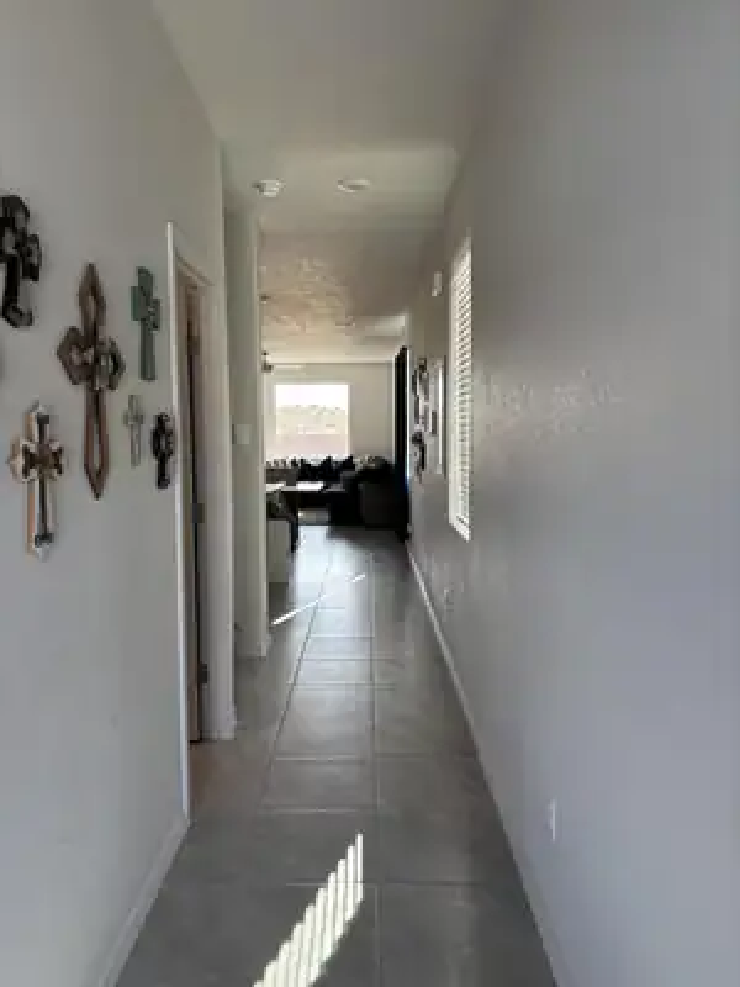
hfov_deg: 53.1
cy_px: 494
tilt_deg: -4.8
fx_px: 741
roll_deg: +0.0
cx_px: 370
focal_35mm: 26
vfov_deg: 67.3
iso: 80
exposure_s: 1/120
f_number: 1.6
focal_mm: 5.96
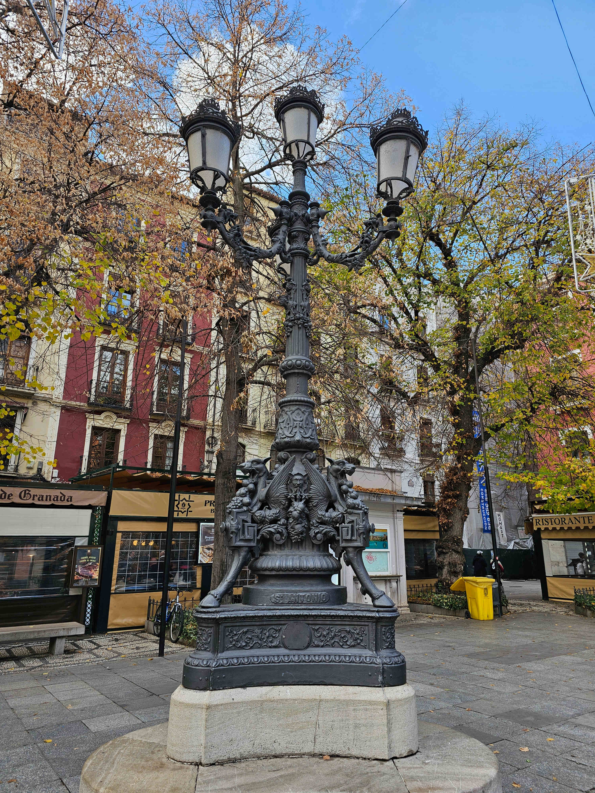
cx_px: 298
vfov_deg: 73.9
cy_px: 396
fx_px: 527
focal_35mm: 23
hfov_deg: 58.9
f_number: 1.7
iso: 10
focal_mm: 6.3
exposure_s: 1/139
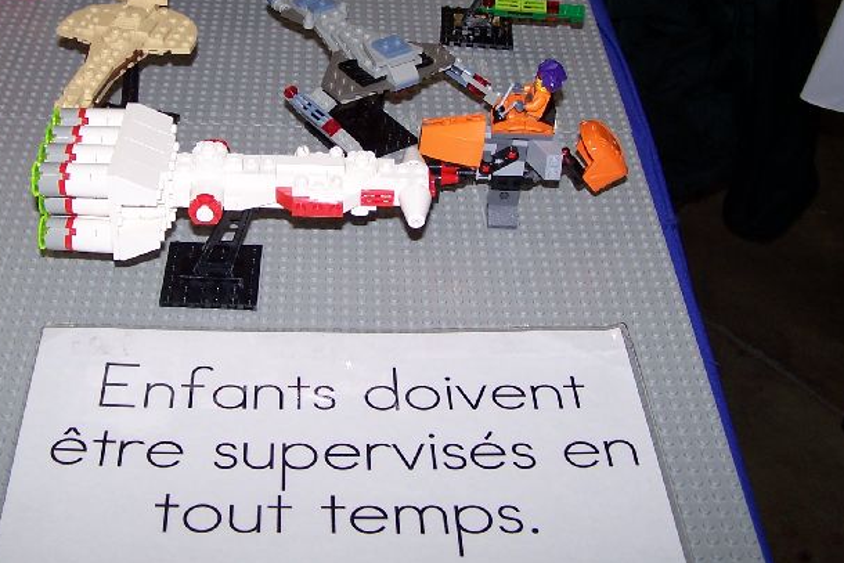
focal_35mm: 56
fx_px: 1313
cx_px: 356
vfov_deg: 23.9
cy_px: 120
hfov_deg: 35.6
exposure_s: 1/60
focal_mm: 6.3
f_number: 2.8
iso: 80
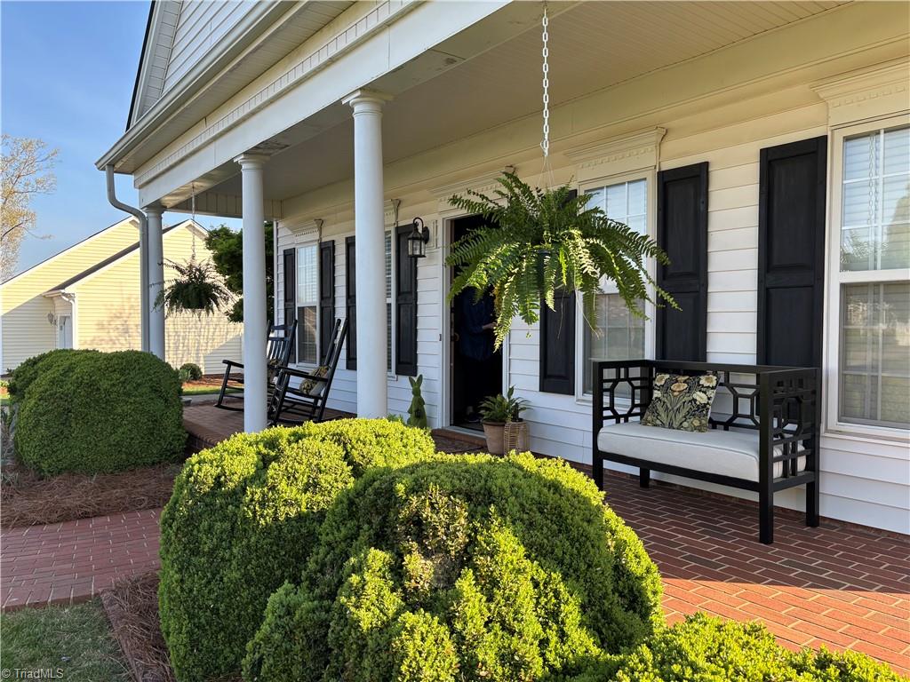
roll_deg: +0.5
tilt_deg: -1.7
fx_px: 683
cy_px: 341
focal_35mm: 26
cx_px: 455
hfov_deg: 67.3
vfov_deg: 53.1
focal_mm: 5.96
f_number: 1.6
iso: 50
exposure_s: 1/707
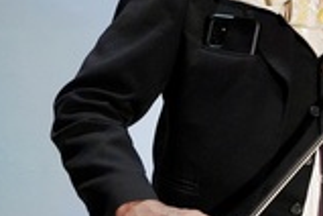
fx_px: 1355
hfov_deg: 12.4
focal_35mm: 151
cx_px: 595
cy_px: 16
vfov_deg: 9.0
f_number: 4.5
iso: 5000
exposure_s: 1/500
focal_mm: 40
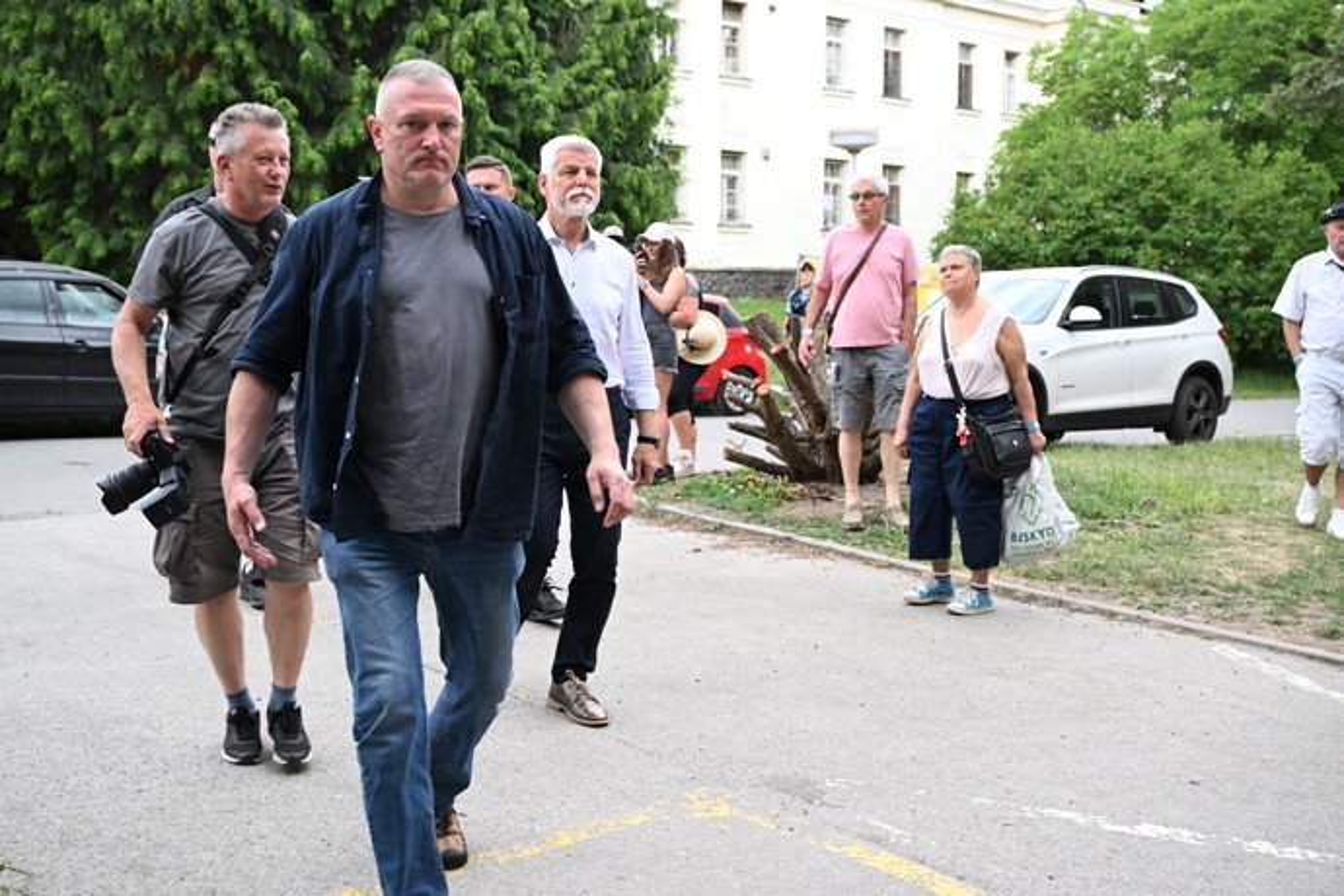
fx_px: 1568
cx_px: 672
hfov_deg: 46.4
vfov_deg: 31.9
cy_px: 448
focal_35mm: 42
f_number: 5
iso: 2000
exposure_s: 1/400
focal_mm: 42
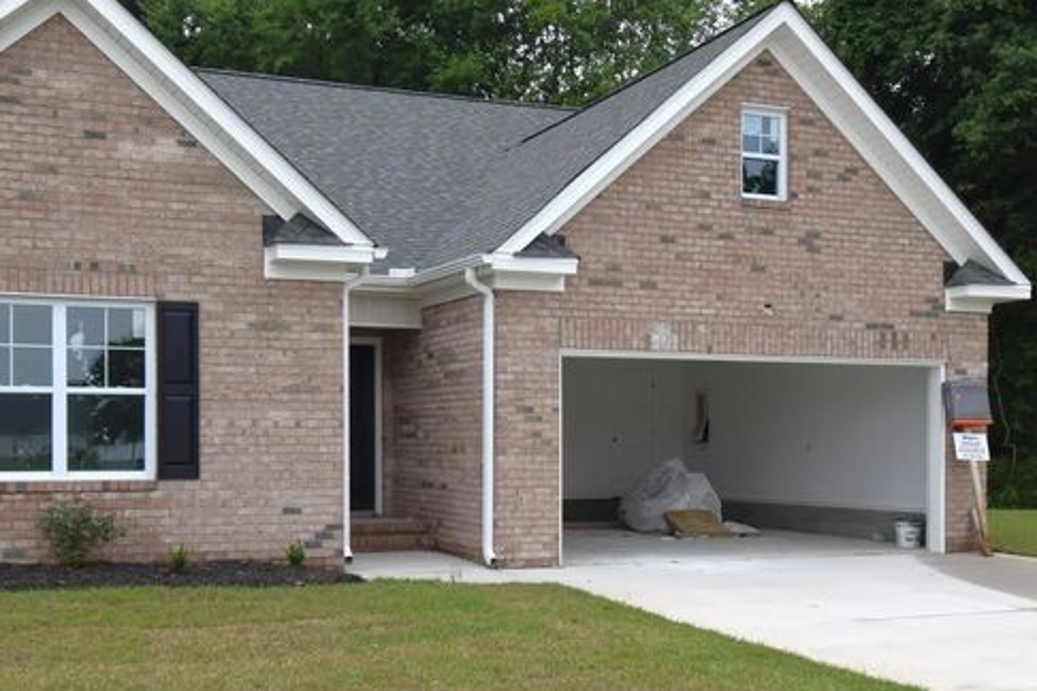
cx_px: 422
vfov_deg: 32.3
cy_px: 468
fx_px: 1182
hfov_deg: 47.1
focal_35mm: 41
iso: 220
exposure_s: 1/250
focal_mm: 13
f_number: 8
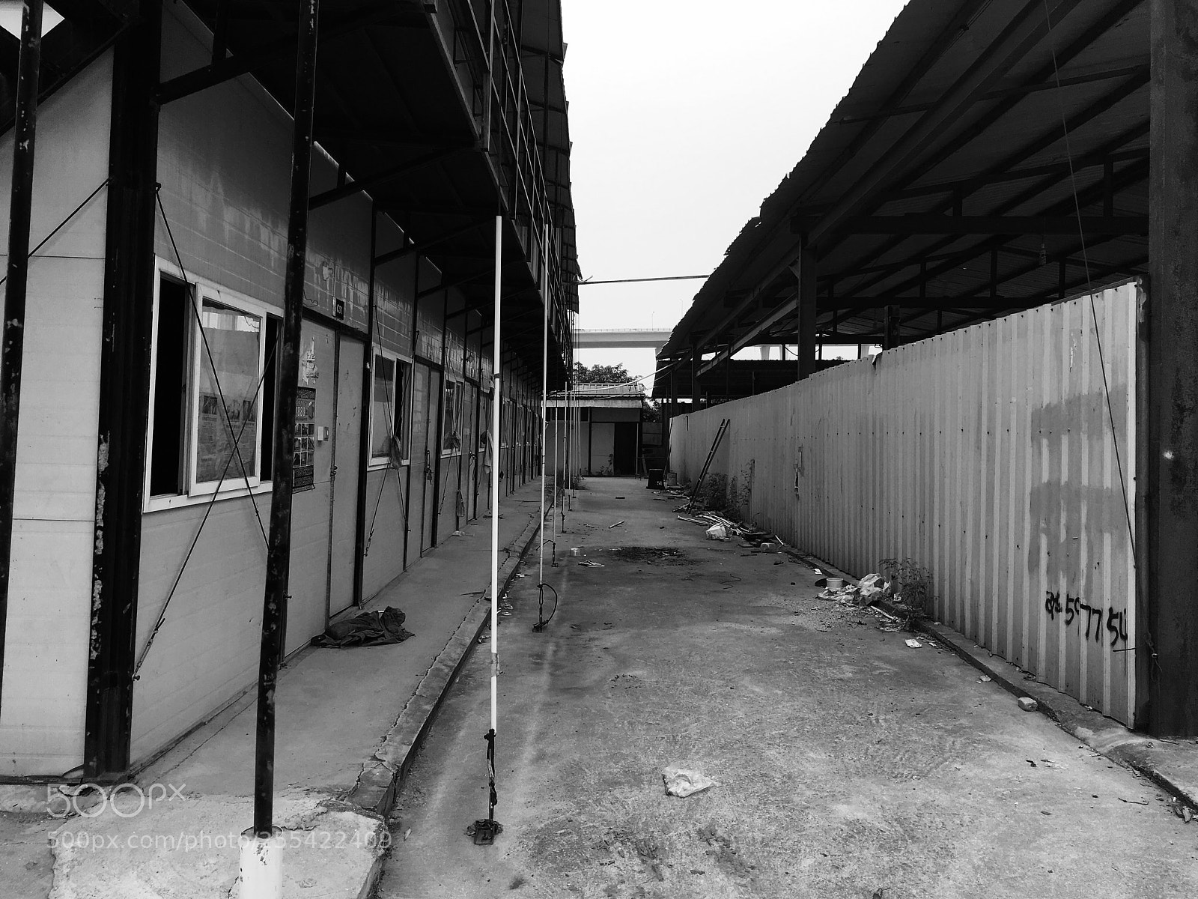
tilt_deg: -0.8
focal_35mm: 29
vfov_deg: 48.2
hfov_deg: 61.7
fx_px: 1004
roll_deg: -0.2
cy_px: 450
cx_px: 599
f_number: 2.2
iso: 25
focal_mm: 4.15
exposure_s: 1/574
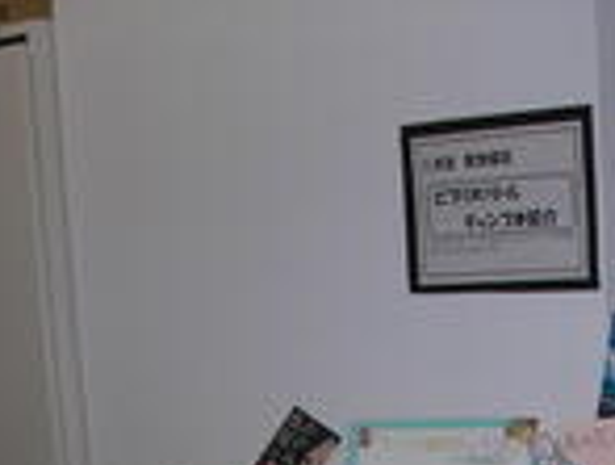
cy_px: 620
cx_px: 527
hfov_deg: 20.3
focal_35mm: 95
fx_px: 1692
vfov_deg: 14.9
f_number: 2.8
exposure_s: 1/60.1
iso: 50
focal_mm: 5.8
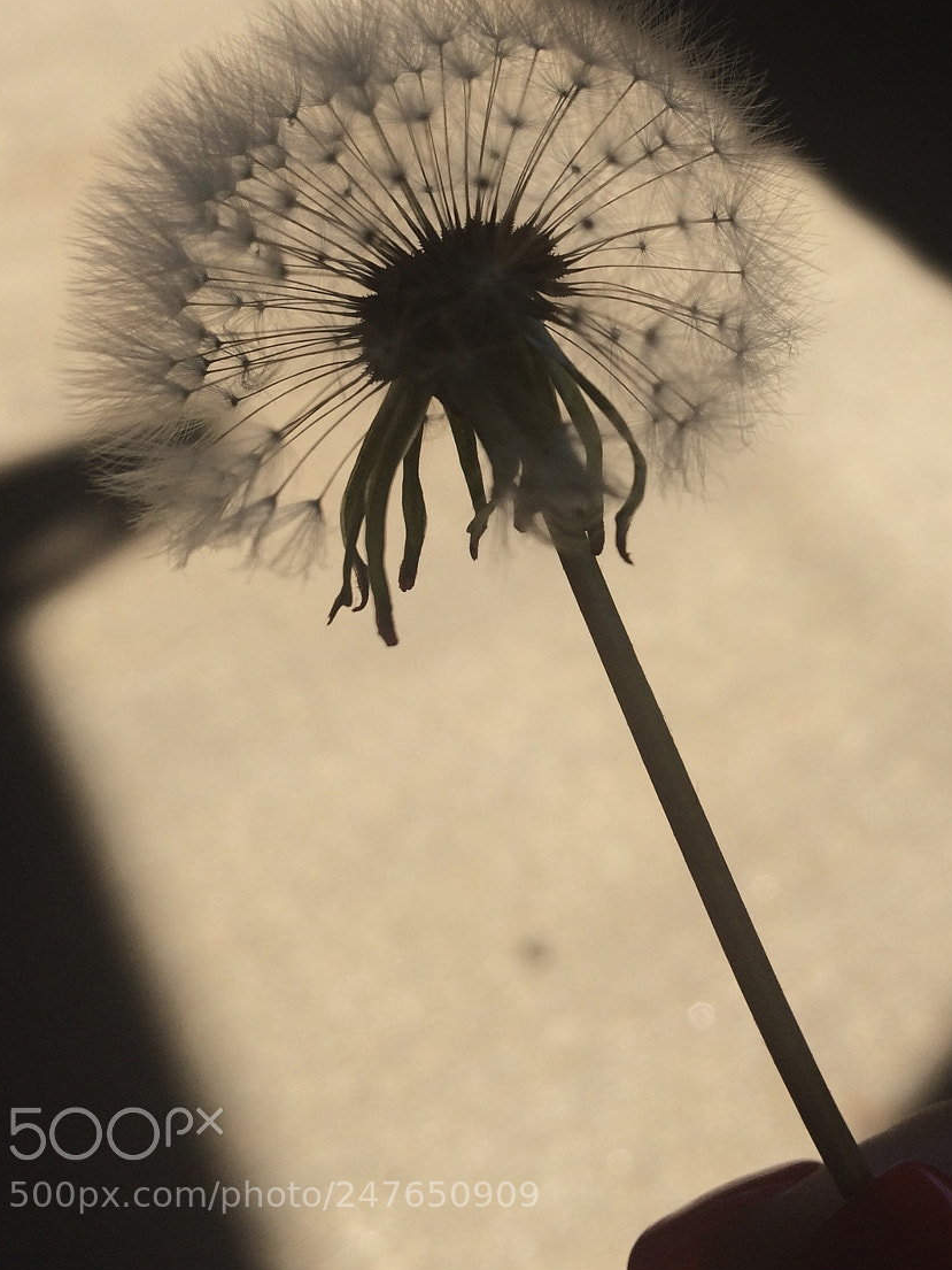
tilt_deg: -35.8
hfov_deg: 34.1
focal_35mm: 42
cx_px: 627
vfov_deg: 43.8
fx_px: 1540
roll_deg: +0.7
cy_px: 365
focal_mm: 4.15
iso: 32
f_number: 2.2
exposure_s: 1/1866
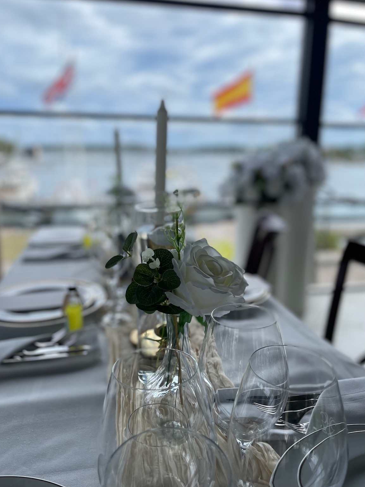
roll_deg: -0.4
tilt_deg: -11.9
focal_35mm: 27
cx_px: 180
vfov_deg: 65.3
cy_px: 236
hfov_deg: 51.4
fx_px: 380
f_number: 1.6
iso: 50
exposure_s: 1/619
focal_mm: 4.2
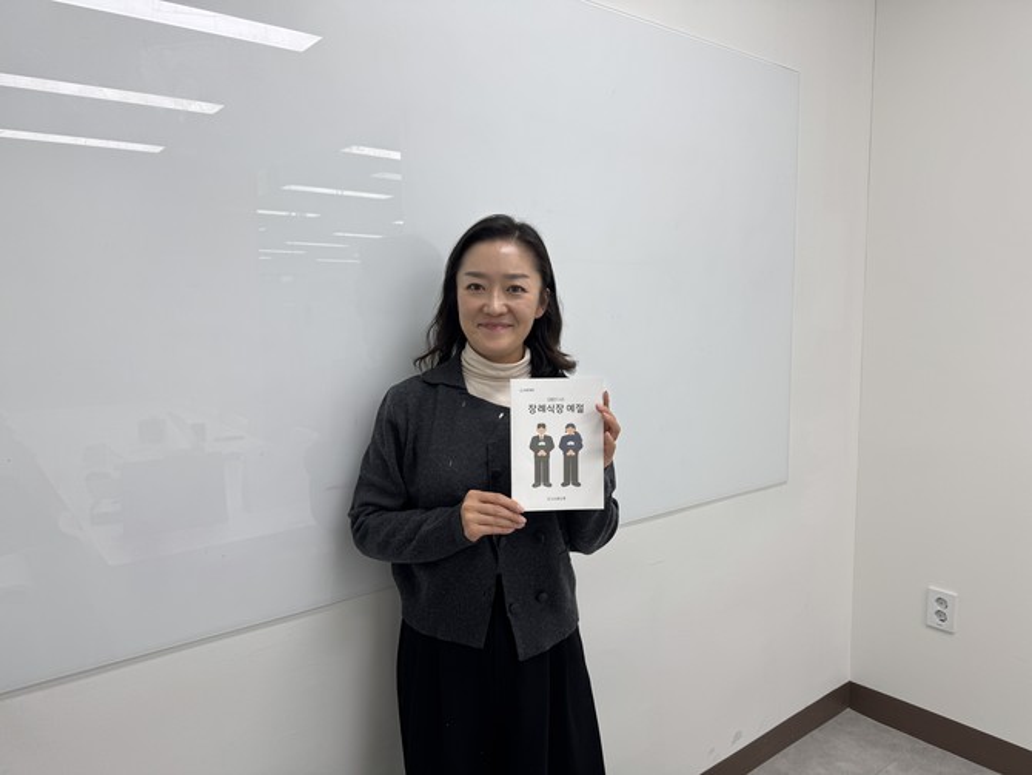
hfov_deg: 71.6
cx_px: 516
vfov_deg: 56.8
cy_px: 388
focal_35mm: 24
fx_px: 716
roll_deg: +0.9
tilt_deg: -6.0
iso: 50
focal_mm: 6.76
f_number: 1.78
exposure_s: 1/125
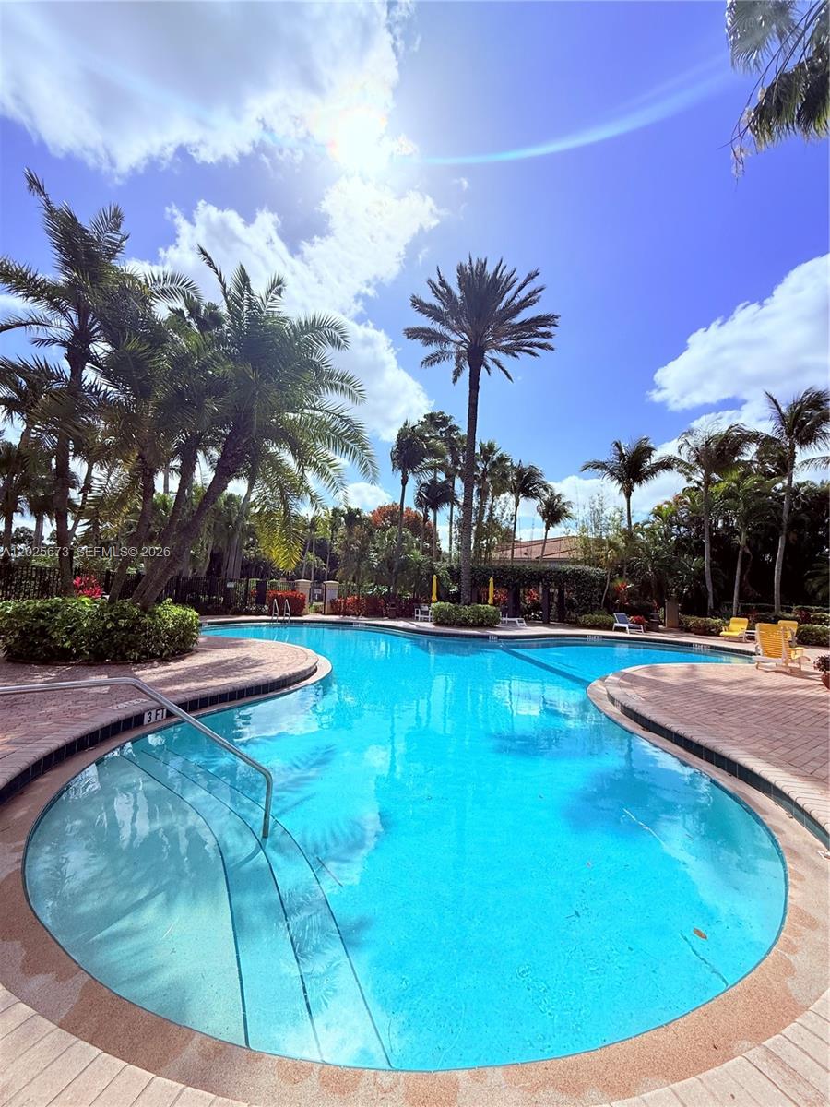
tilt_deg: +6.8
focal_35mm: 14
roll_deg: -3.0
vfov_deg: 102.1
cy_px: 554
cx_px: 415
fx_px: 448
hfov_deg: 85.7
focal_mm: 2.22
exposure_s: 1/6173
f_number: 2.2
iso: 64
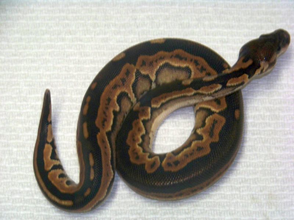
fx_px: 1359
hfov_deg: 12.3
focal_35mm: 160
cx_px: 147
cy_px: 110
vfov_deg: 9.3
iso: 200
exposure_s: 1/50
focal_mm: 25.7
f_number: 3.6
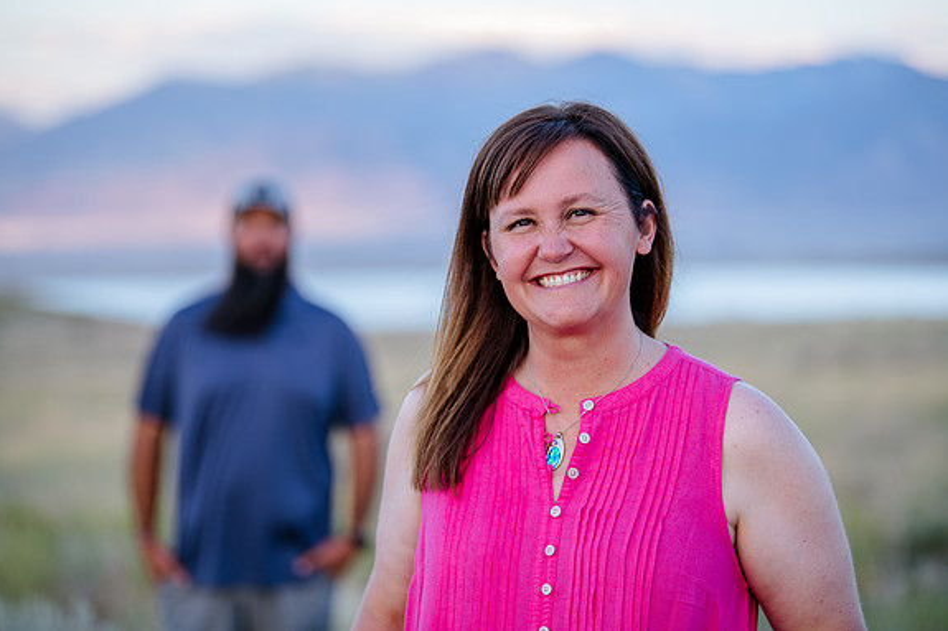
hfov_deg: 17.1
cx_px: 478
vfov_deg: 11.4
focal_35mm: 120
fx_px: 3159
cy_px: 306
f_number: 2.8
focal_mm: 116
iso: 200
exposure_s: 1/200
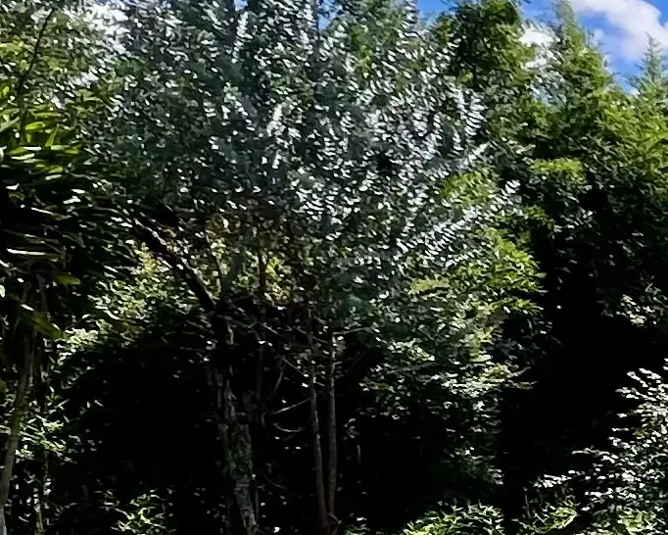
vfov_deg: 20.0
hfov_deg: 16.7
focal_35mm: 75
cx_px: 1434
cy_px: 483
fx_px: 1483
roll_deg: +0.3
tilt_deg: -1.6
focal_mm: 1.57
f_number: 1.8
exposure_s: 1/758
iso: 32
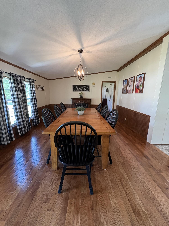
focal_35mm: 14
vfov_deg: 102.1
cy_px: 113
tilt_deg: -10.9
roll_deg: -0.8
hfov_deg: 85.7
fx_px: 91
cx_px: 84
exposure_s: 1/60
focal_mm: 2.22
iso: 400
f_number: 2.2
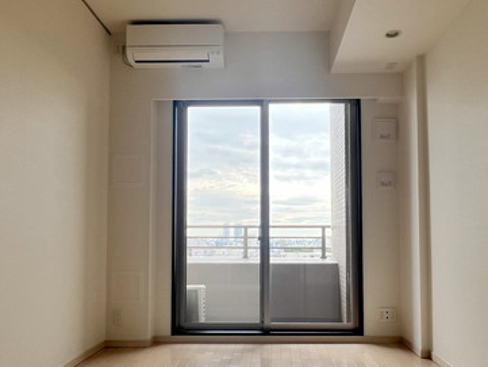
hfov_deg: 58.2
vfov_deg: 45.2
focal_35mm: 31
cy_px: 219
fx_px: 437
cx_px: 266
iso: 32
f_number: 1.8
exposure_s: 1/210
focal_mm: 1.57
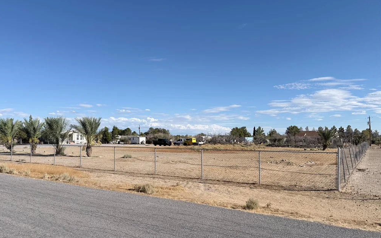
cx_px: 187
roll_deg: +0.4
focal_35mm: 26
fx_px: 270
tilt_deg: -0.5
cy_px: 133
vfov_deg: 47.5
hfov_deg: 70.4
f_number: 1.78
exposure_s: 1/8130
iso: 80
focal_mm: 6.76
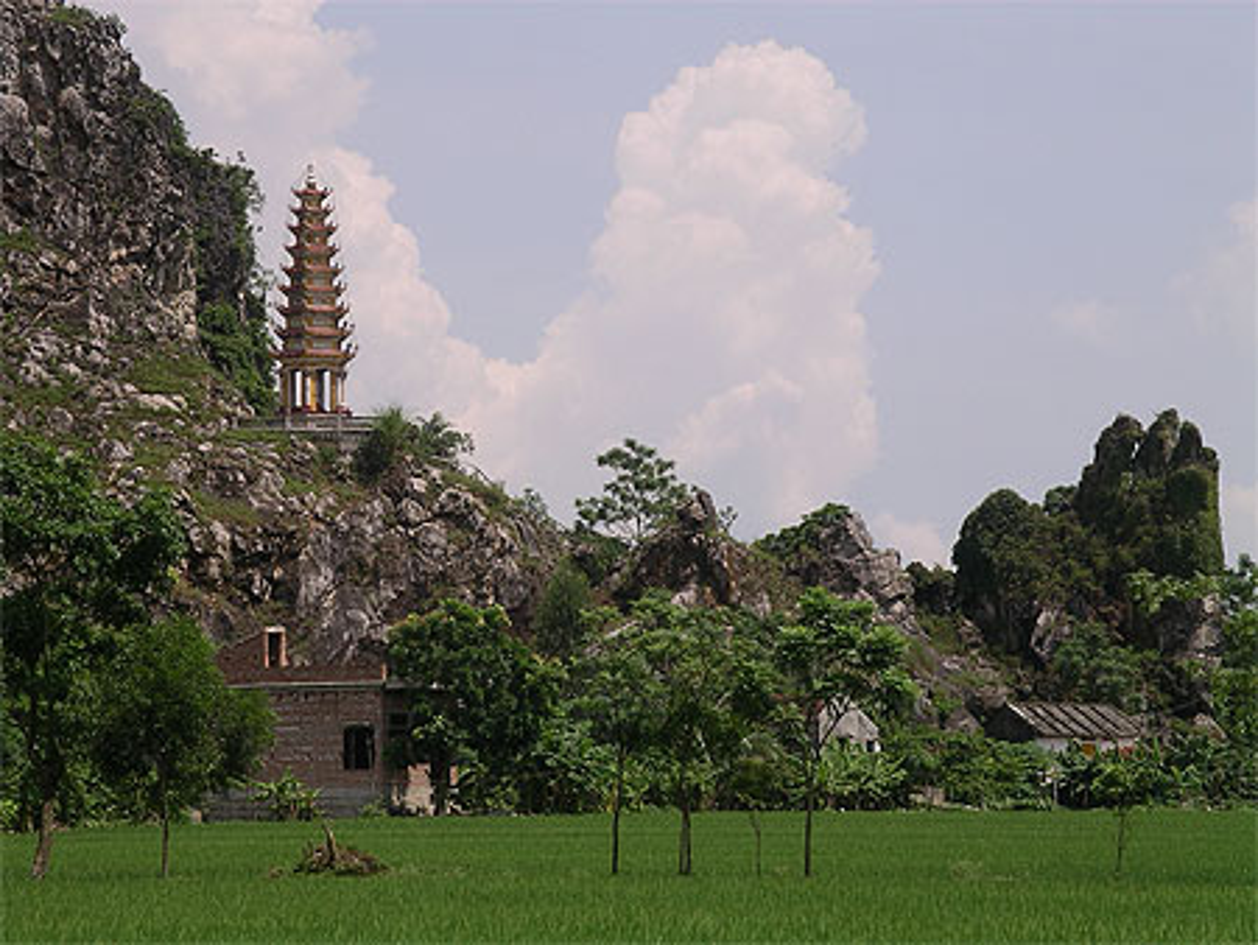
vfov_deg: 7.9
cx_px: 629
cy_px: 472
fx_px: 6800
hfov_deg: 10.6
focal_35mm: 187
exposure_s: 1/376
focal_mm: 39
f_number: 5.6
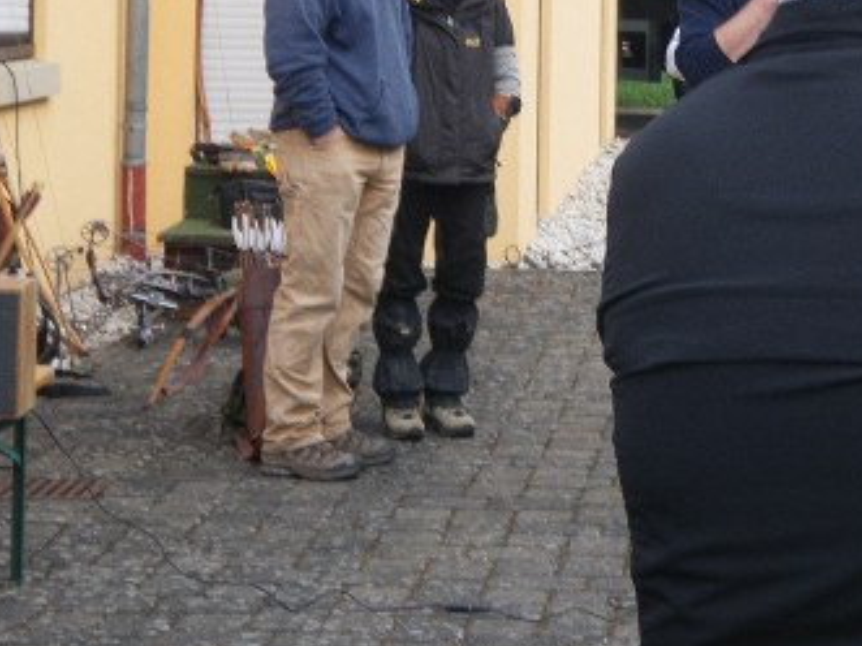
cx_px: 727
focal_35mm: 120
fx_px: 2987
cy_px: 52
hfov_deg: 16.3
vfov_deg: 12.2
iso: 64
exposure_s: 1/125
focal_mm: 11.1
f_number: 4.6
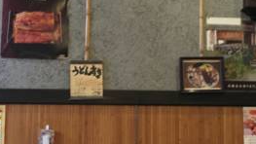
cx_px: 146
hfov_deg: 29.3
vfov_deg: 16.8
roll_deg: -0.7
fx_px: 489
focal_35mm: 72
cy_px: 75
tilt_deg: +8.6
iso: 200
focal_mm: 4.15
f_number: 2.2
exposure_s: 1/20
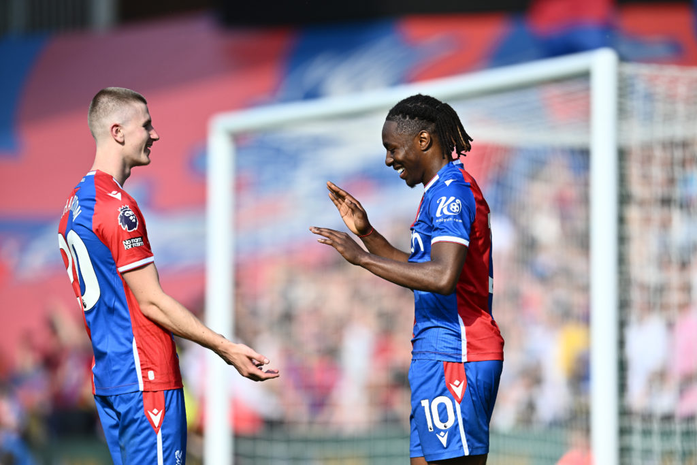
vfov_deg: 3.4
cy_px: 232
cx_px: 348
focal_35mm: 400
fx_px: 7745
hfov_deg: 5.2
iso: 250
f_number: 3.2
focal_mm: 400
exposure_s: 1/2500
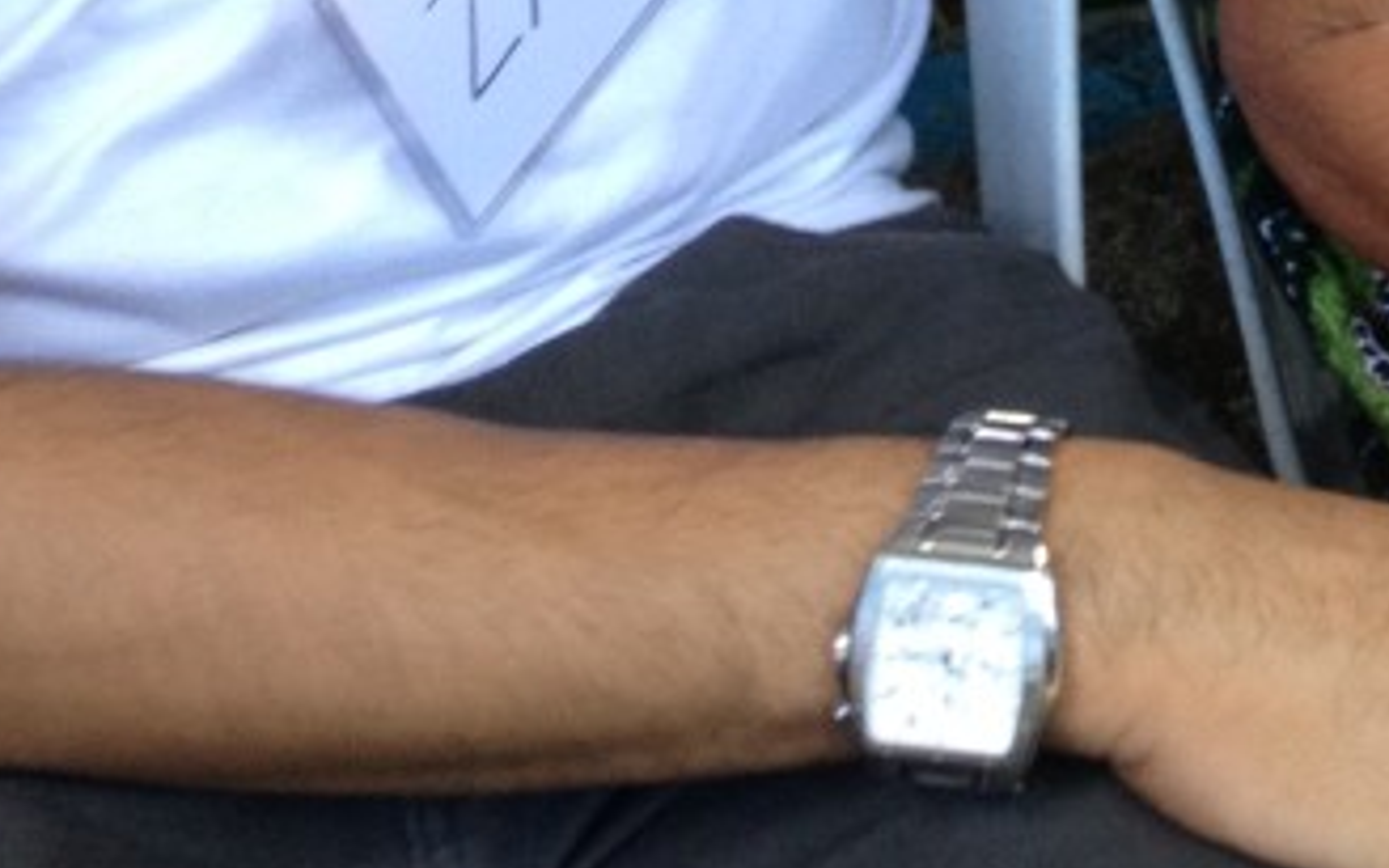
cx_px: 1355
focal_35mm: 116
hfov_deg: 17.6
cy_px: -826
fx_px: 4391
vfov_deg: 10.4
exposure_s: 1/120
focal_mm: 4.28
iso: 100
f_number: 2.4
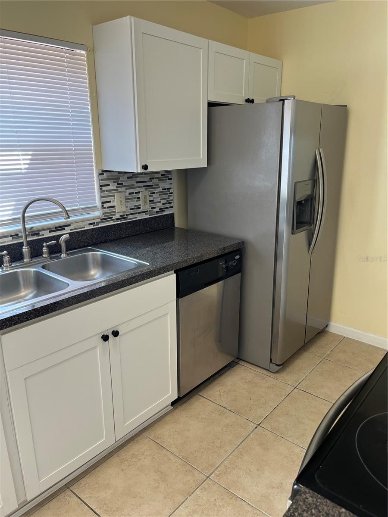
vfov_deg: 67.3
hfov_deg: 53.1
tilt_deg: -16.7
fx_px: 389
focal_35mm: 26
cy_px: 258
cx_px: 194
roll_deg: +1.2
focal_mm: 5.1
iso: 50
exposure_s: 1/120
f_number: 1.6
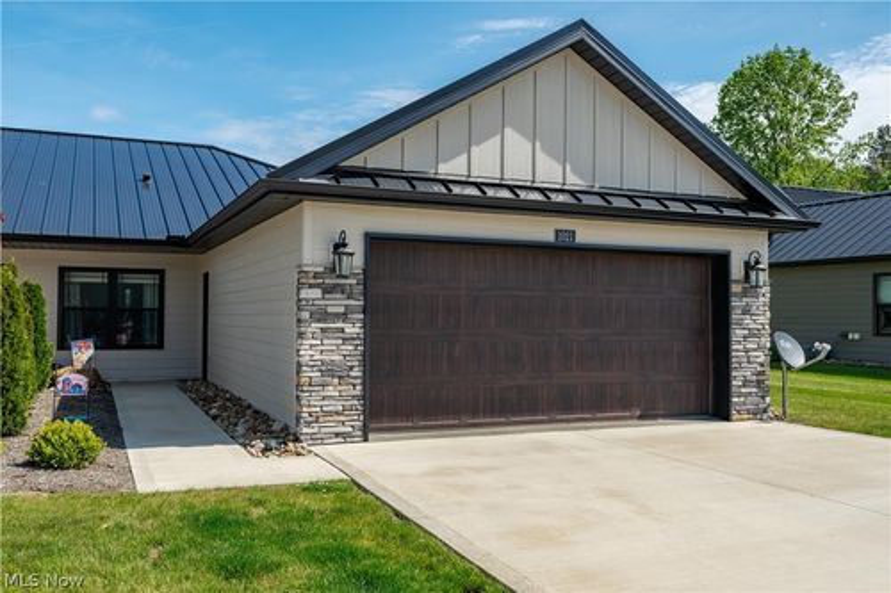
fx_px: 792
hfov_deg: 58.7
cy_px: 296
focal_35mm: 32
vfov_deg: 41.1
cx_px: 446
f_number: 5.6
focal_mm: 32
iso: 500
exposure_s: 1/10000
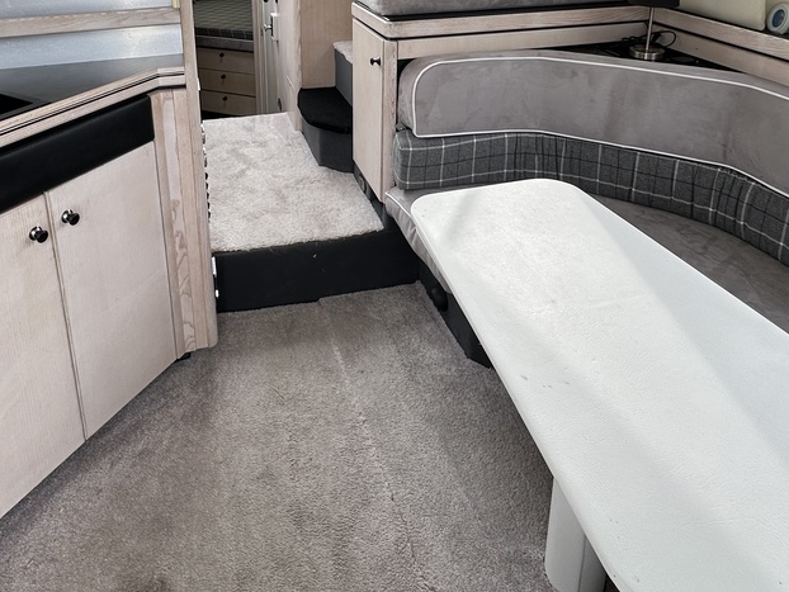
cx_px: 297
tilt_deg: -14.0
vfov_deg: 46.3
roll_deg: +1.8
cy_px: 56
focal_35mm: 27
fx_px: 616
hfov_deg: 64.4
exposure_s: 1/103
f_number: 2.2
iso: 40
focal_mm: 2.22
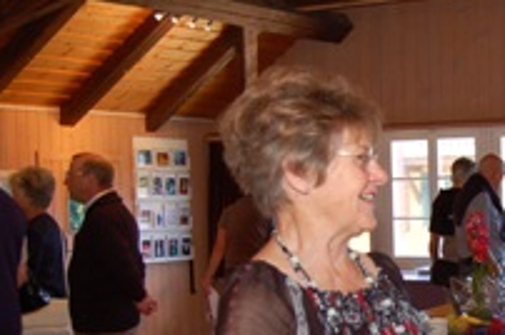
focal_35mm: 80
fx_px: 1120
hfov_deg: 24.2
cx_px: 512
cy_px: 266
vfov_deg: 16.9
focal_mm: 24
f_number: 4
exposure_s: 1/60
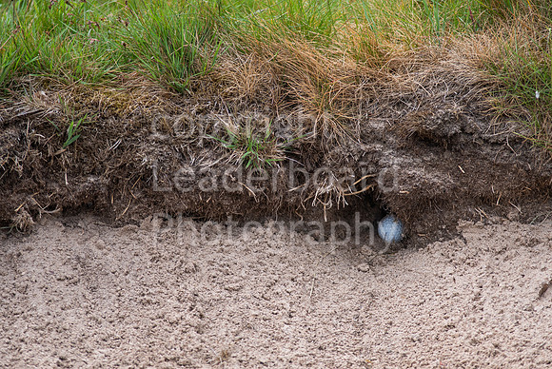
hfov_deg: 4.6
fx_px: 6928
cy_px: 184
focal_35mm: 451
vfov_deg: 3.1
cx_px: 277
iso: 400
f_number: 4
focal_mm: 300
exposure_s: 1/2000
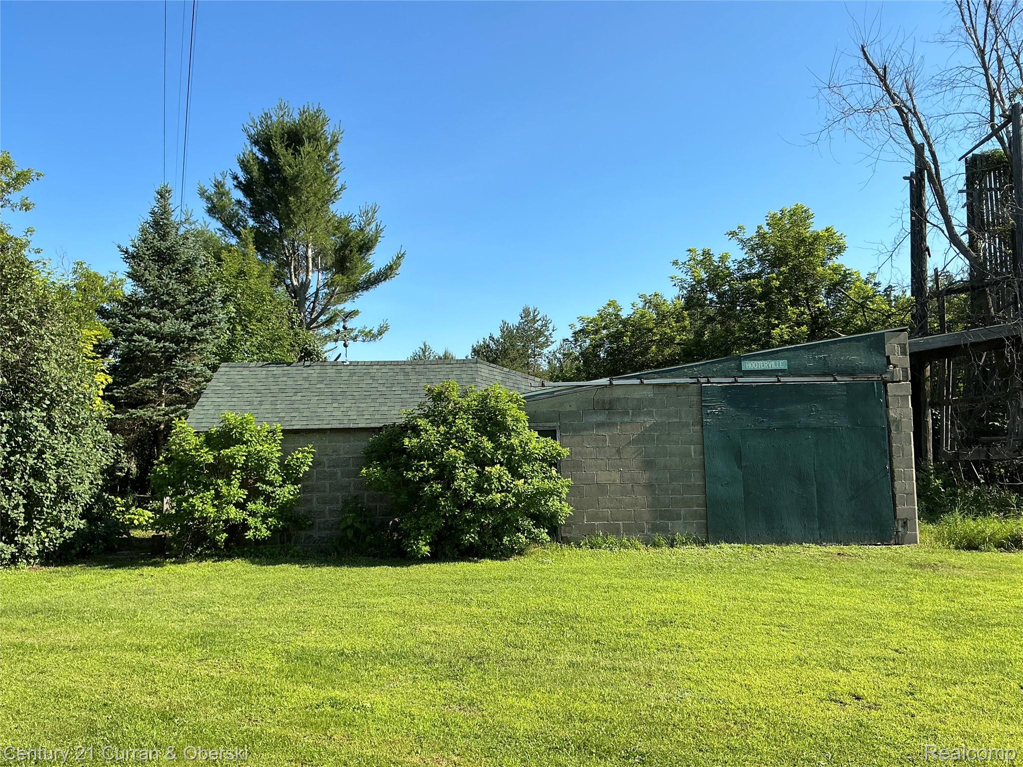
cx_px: 512
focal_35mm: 28
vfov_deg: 49.7
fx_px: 827
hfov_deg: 63.4
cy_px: 384
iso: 25
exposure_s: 1/1144
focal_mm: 3
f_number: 1.8
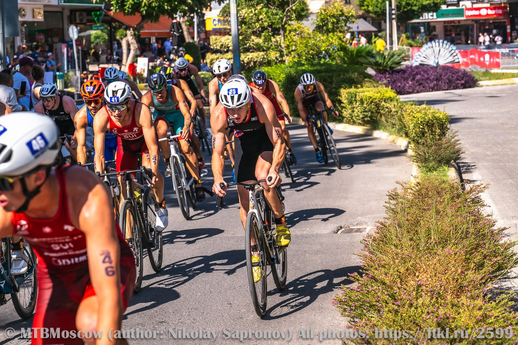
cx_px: 259
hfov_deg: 21.5
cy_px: 172
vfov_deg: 14.4
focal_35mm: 95
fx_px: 1367
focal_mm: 95
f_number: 6.3
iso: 320
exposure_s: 1/1600
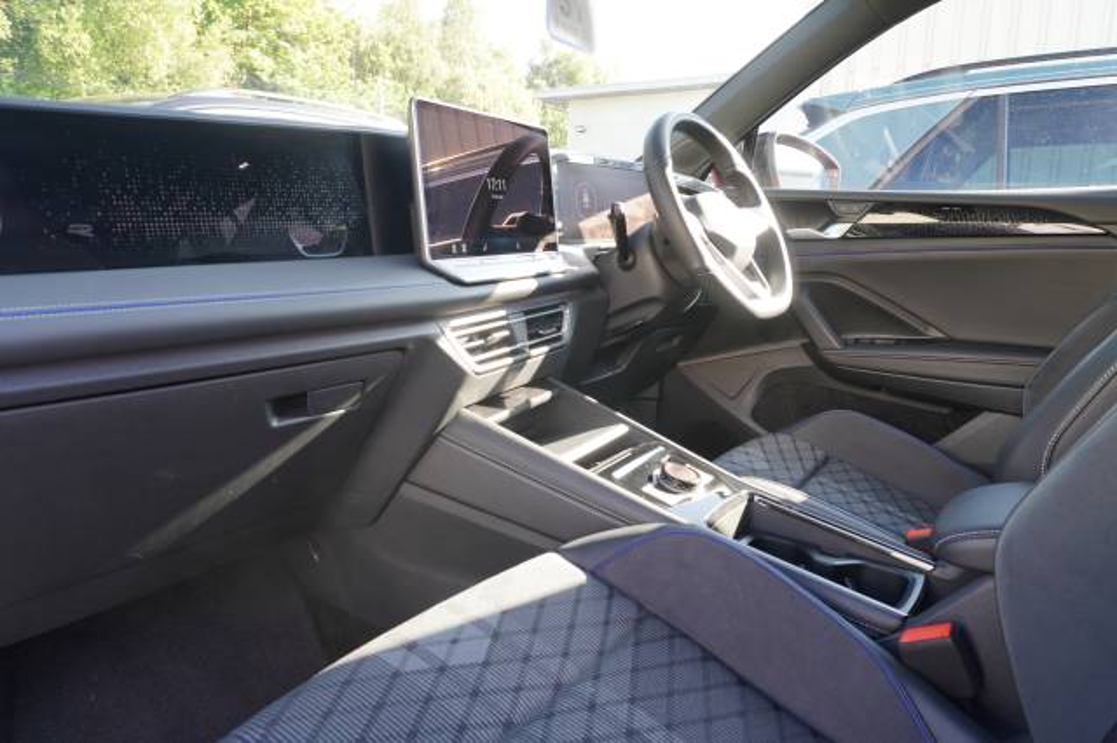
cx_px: 558
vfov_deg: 53.1
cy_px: 372
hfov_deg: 73.8
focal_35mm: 24
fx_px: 744
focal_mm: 16
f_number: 5.6
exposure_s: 1/25
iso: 200
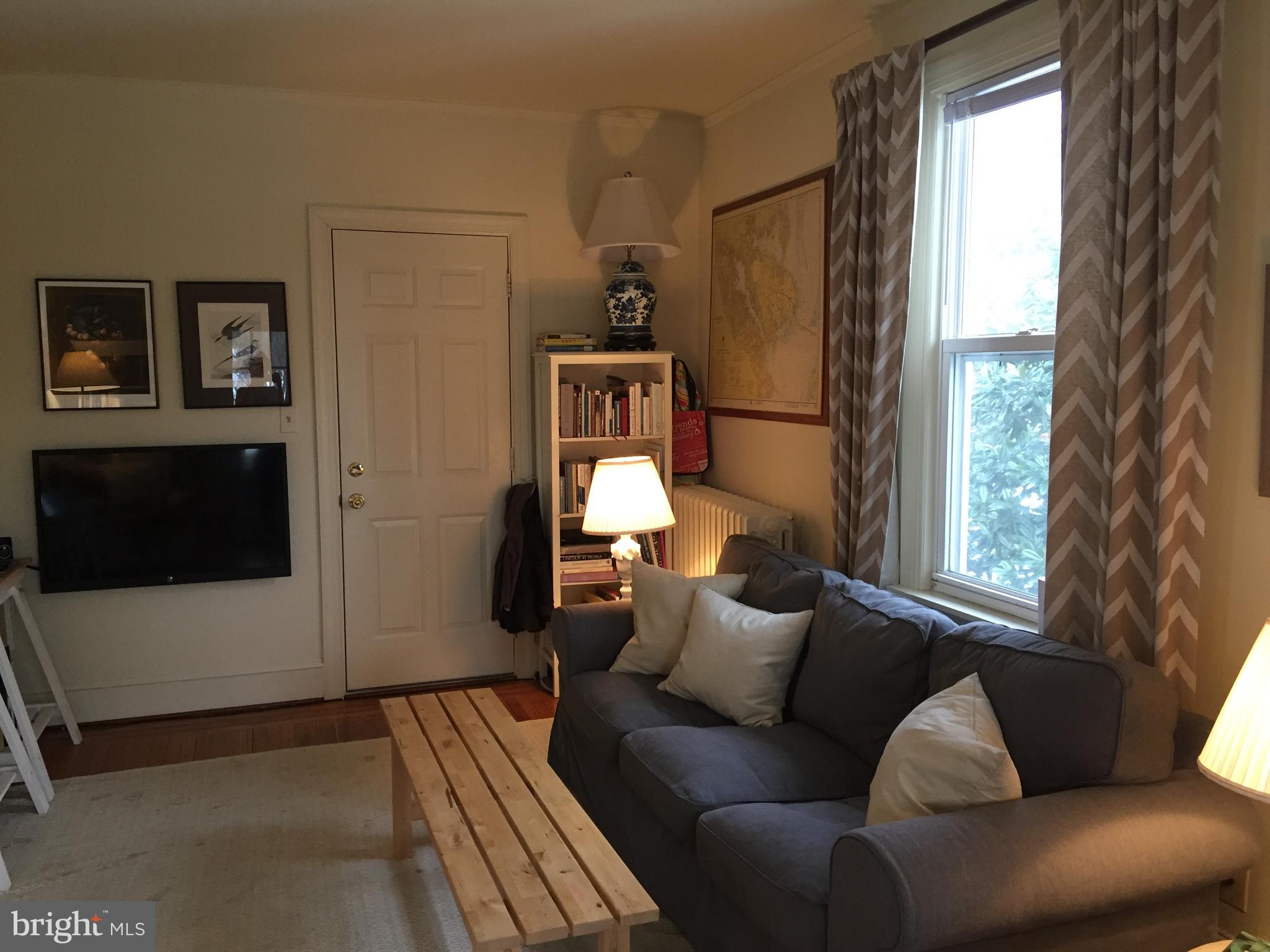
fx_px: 1064
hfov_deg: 61.7
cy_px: 476
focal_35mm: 29
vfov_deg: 48.2
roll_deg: +0.0
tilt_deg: -5.1
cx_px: 635
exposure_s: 1/30
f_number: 2.2
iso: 125
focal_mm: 4.15
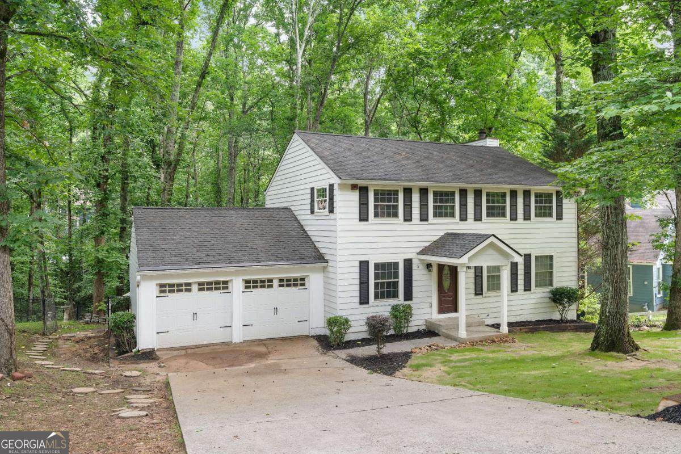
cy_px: 227
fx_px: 511
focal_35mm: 27
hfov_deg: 67.4
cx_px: 340
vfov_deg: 47.9
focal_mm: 18
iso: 320
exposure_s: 1/160
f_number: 8
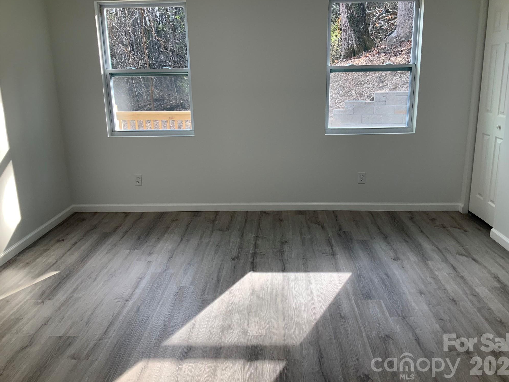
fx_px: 441
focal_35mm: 30
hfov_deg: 60.0
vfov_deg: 46.8
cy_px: 186
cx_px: 262
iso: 32
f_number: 1.8
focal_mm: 3
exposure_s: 1/120
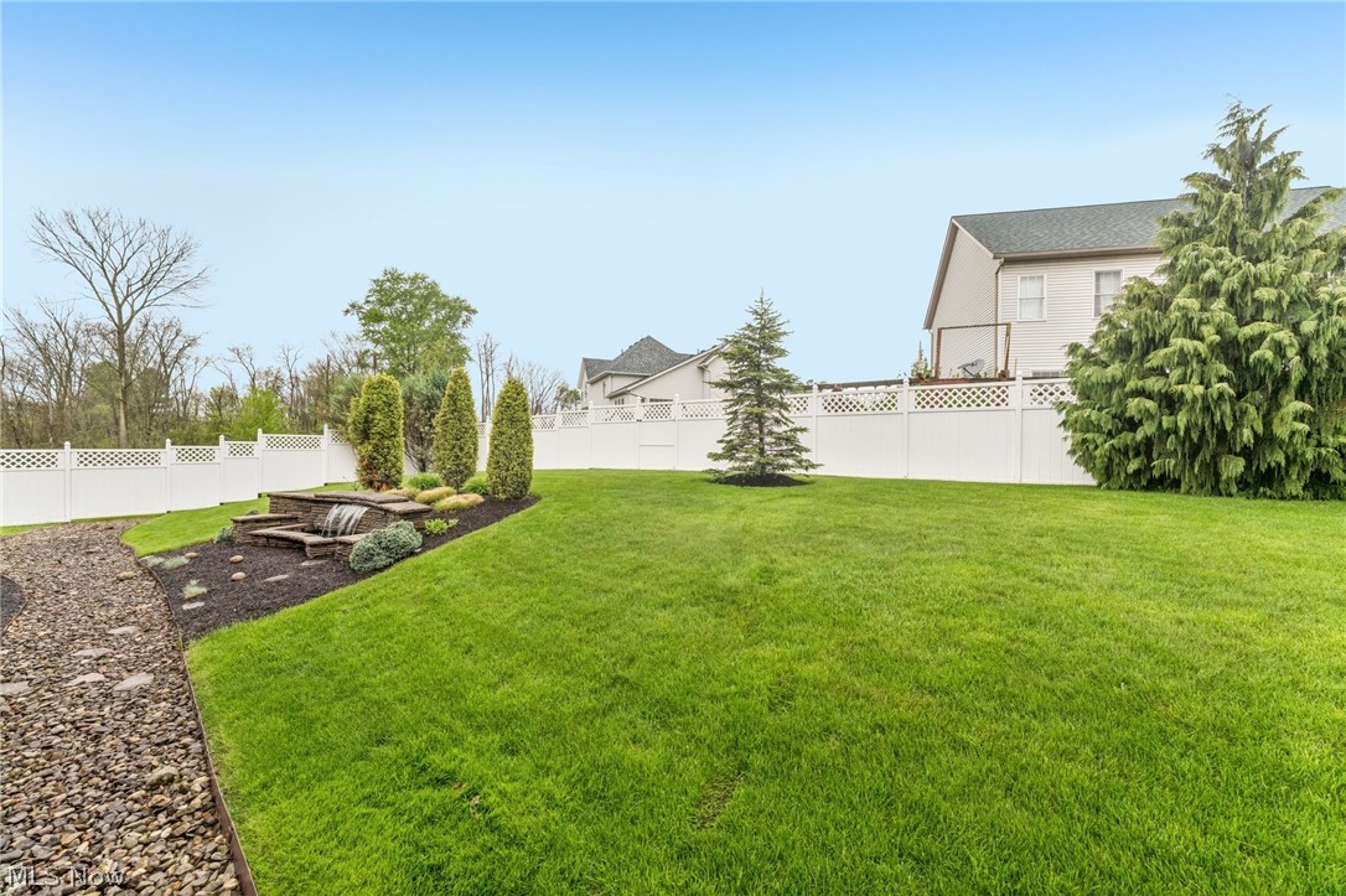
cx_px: 673
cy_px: 448
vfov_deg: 81.2
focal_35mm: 14
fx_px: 523
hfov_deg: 104.3
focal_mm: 14
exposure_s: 1/125
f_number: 8
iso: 200
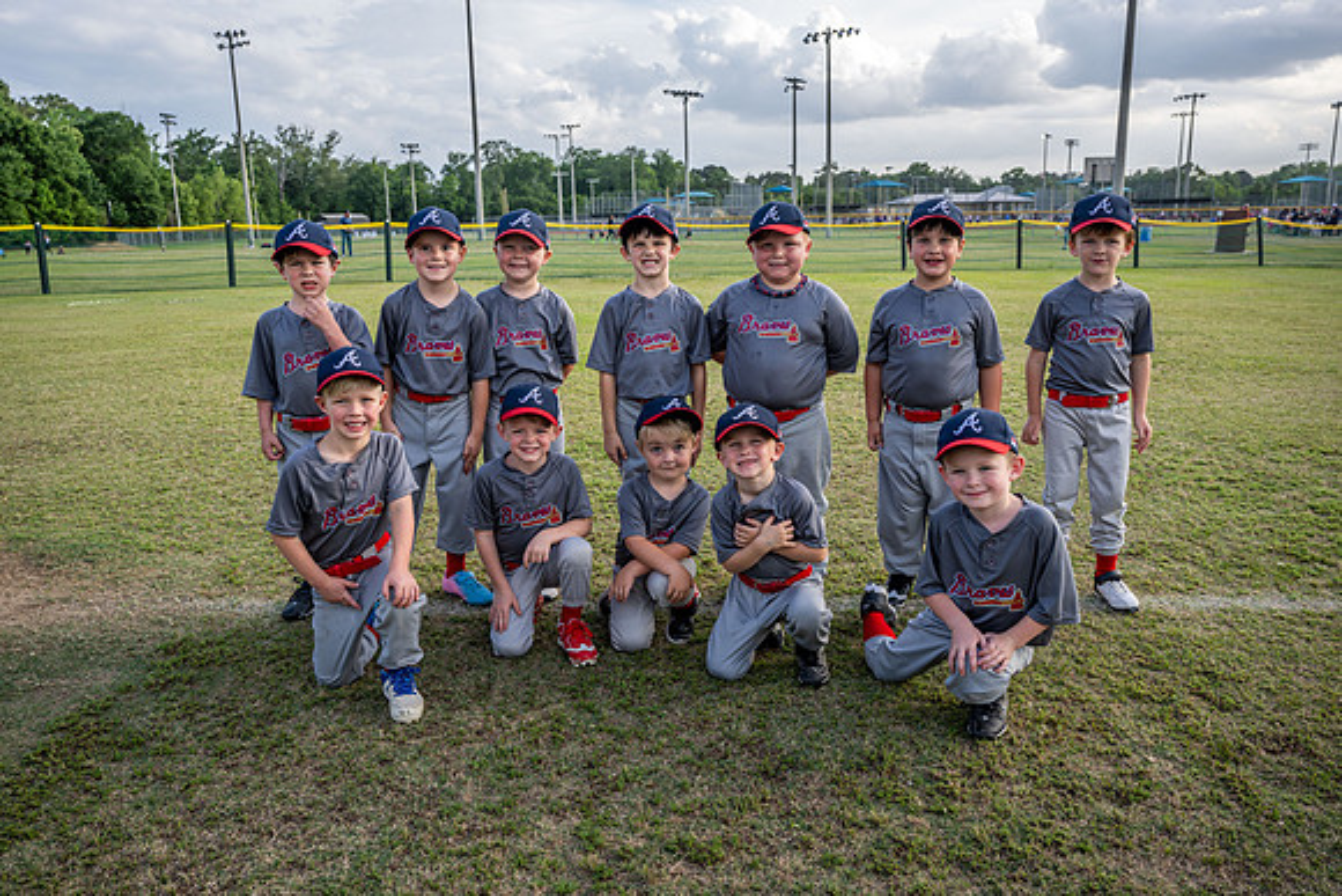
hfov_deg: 65.5
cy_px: 448
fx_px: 1044
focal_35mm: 28
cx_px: 671
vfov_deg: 46.4
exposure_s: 1/200
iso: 100
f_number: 5
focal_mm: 28
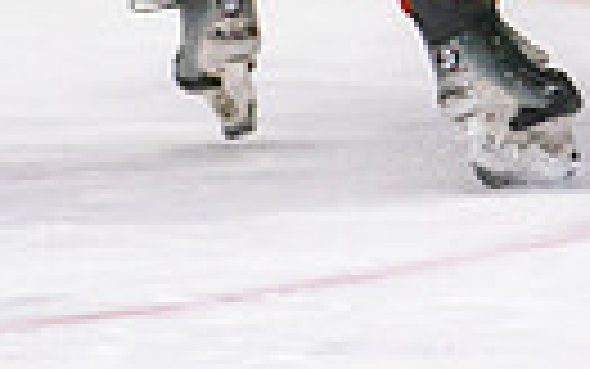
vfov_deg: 1.2
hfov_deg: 2.0
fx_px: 17212
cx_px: 455
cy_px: -238
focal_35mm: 1070
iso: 800
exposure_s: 1/640
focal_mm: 123
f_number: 2.8
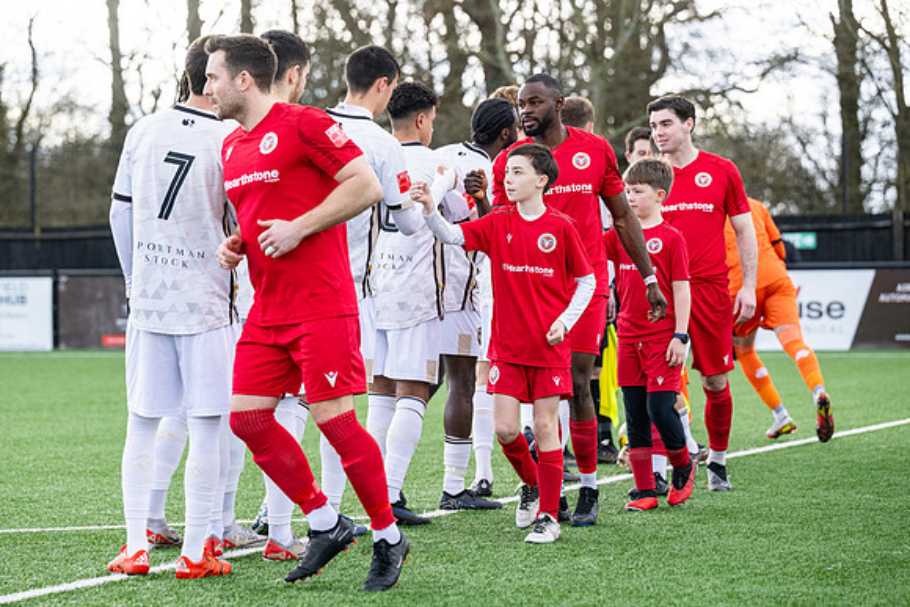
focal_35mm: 124
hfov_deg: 16.6
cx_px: 442
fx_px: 3124
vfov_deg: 11.1
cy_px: 297
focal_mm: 120
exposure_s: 1/1600
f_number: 4
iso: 800
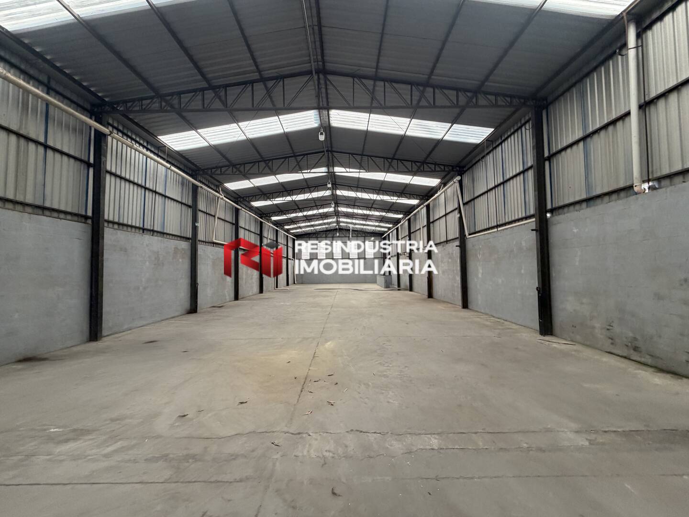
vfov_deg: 85.7
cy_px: 258
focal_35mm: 14
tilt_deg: +3.5
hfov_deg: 102.1
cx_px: 344
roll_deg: +0.9
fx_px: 279
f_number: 2.2
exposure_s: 1/121
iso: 250
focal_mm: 2.22
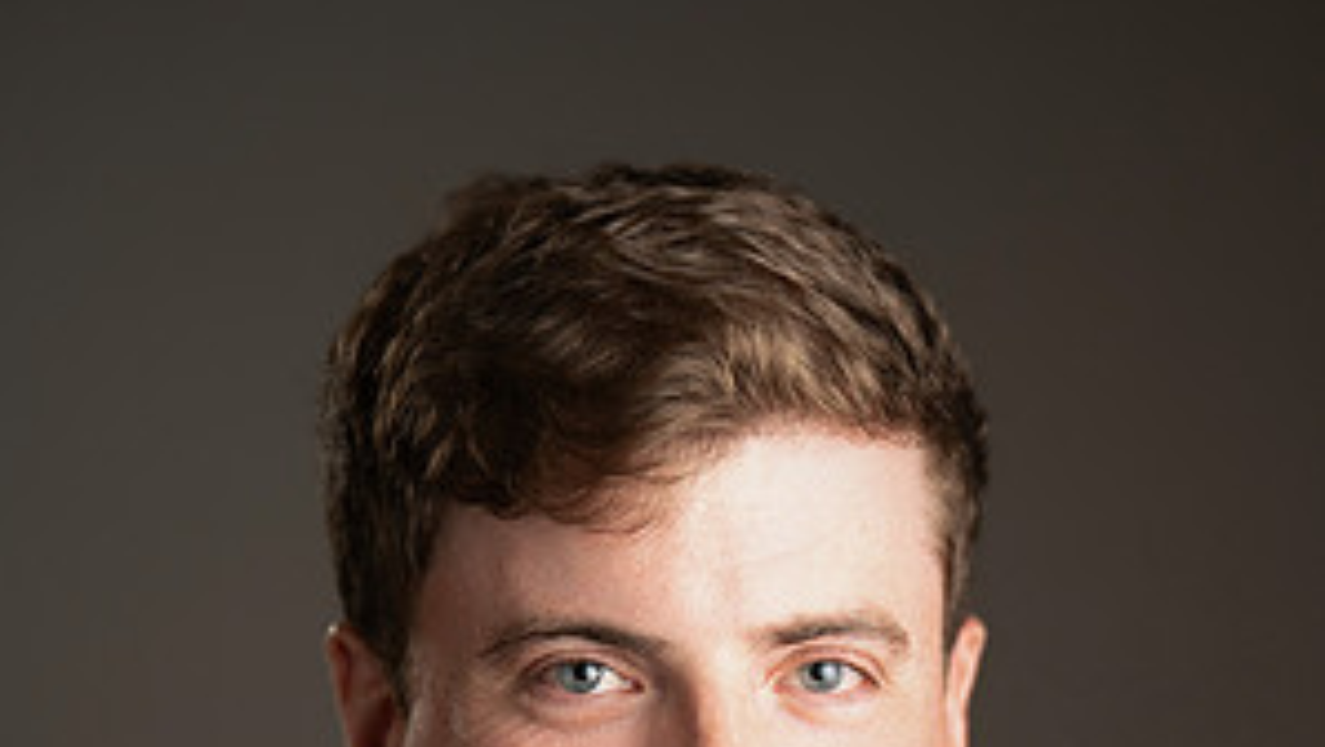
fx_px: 5730
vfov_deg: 7.4
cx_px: 662
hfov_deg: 13.2
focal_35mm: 163
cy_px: 987
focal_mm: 103
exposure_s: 1/200
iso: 320
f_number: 2.8
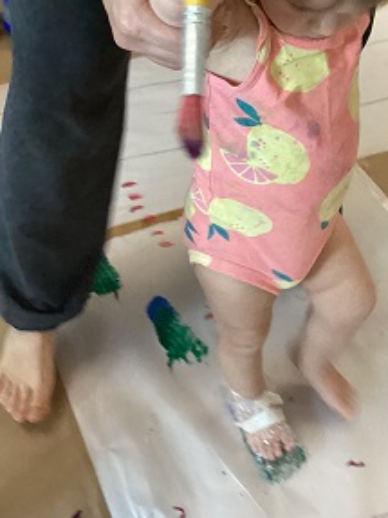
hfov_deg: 26.9
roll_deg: -0.6
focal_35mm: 54
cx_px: 239
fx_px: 808
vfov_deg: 35.5
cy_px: 227
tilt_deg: -43.9
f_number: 2.4
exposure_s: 1/40
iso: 320
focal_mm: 3.3
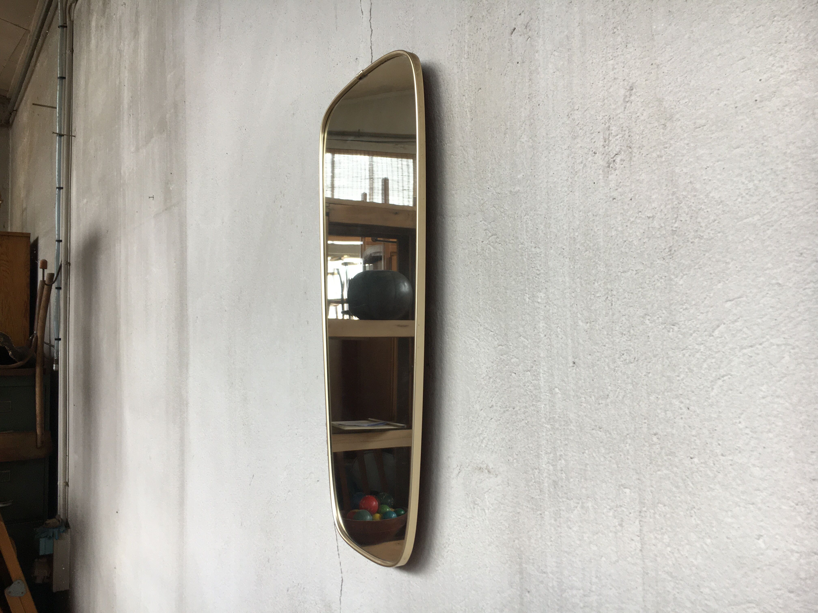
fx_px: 685
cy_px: 306
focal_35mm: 29
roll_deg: +1.1
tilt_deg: +4.3
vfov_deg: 48.2
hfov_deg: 61.7
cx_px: 409
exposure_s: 1/100
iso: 40
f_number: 2.2
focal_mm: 4.15
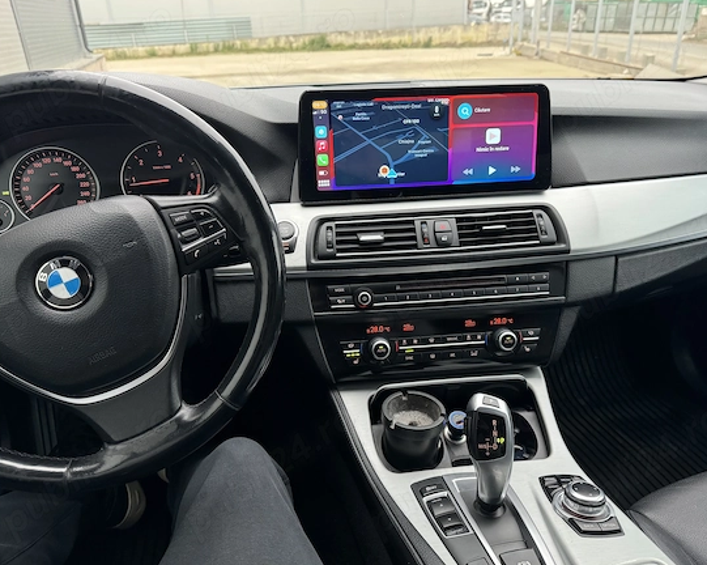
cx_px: 362
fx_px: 544
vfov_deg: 54.9
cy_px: 285
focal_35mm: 26
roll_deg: +2.6
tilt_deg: -26.0
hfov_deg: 66.1
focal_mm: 6.76
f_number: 1.78
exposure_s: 1/60
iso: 320
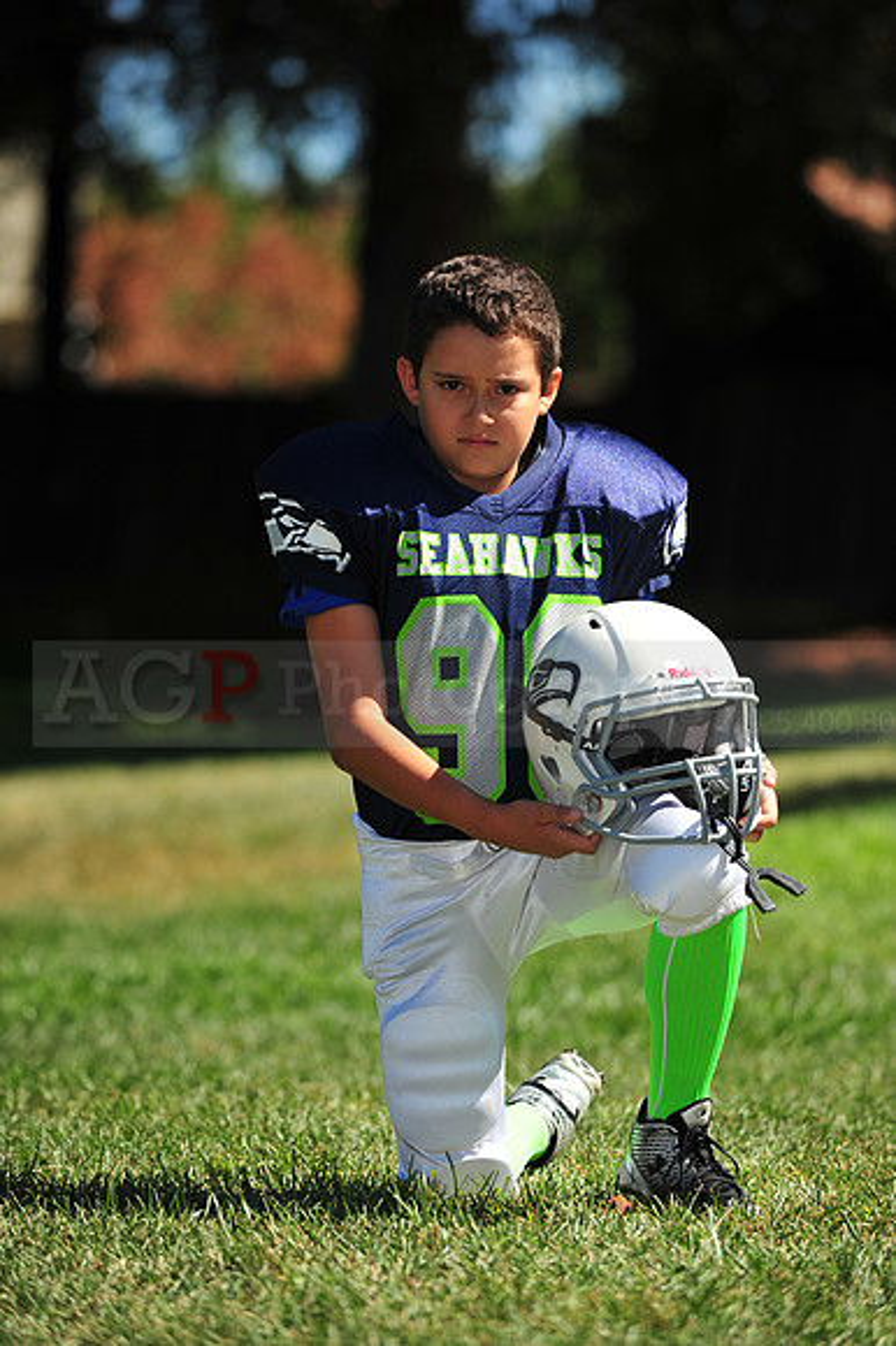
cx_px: 448
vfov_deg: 11.1
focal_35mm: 185
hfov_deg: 7.4
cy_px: 673
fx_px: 6914
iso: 400
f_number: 4.5
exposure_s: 1/3200
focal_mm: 185
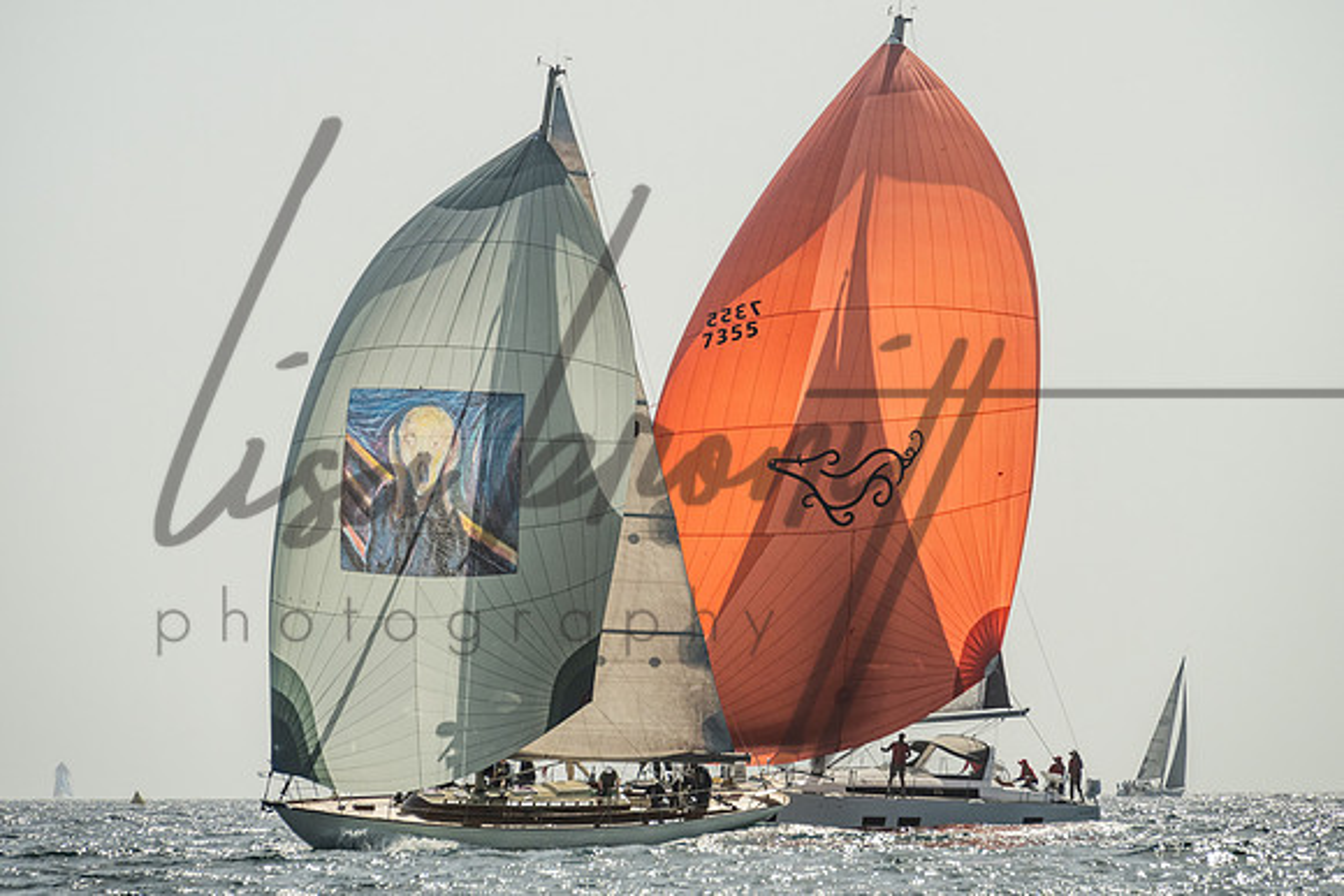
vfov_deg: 4.6
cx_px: 677
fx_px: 11181
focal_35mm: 299
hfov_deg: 6.9
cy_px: 344
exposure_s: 1/2000
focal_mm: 200
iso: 320
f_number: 6.3
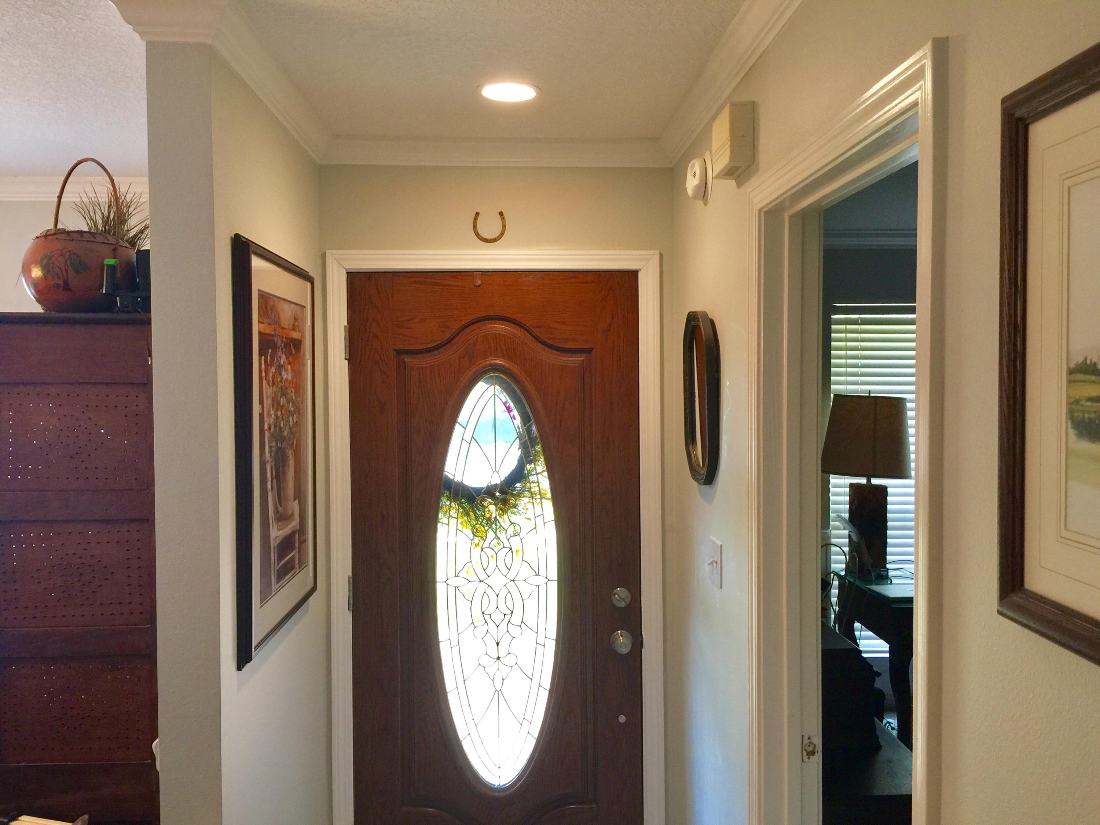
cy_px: 412
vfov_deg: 48.2
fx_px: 922
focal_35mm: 29
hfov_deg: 61.7
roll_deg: +0.0
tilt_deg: -2.5
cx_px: 550
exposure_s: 1/30
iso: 40
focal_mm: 4.15
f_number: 2.2
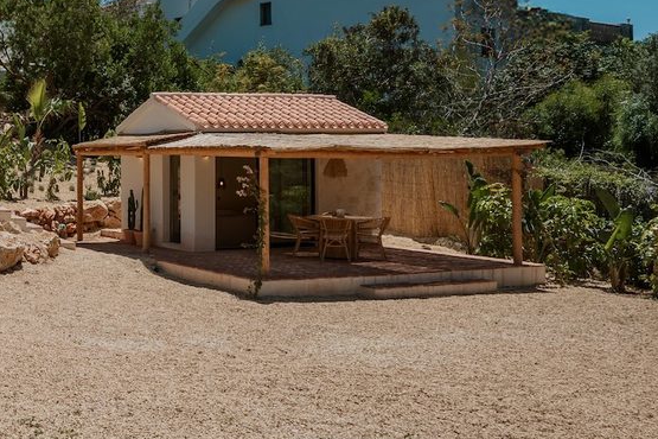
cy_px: 188
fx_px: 896
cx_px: -212
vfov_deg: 27.5
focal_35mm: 49
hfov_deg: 30.8
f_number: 8
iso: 64
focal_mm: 17
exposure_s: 1/320
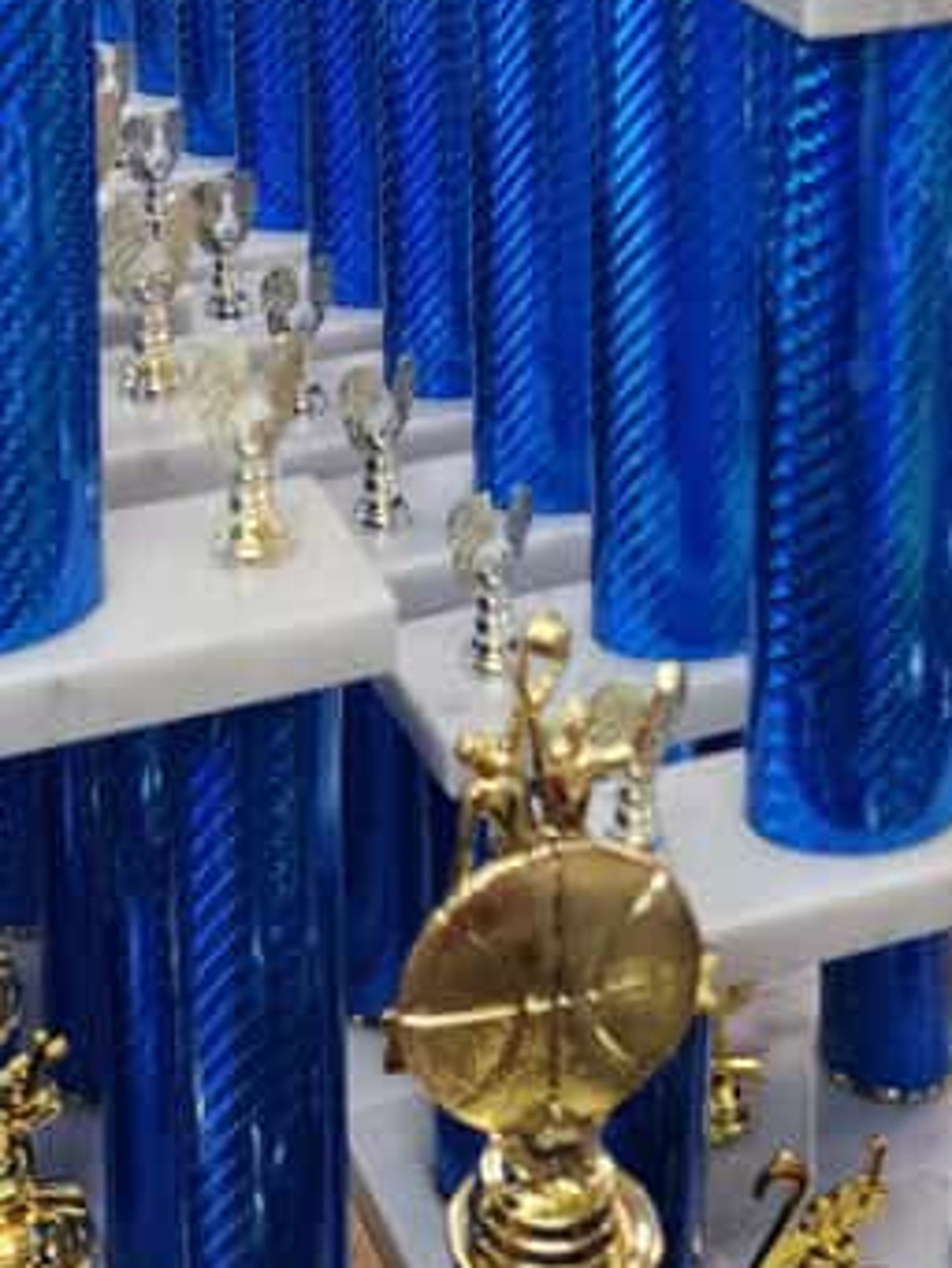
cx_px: 353
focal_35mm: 69
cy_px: -234
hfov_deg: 21.3
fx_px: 2529
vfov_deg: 25.4
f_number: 1.8
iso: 200
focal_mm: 6.4
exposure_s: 1/120
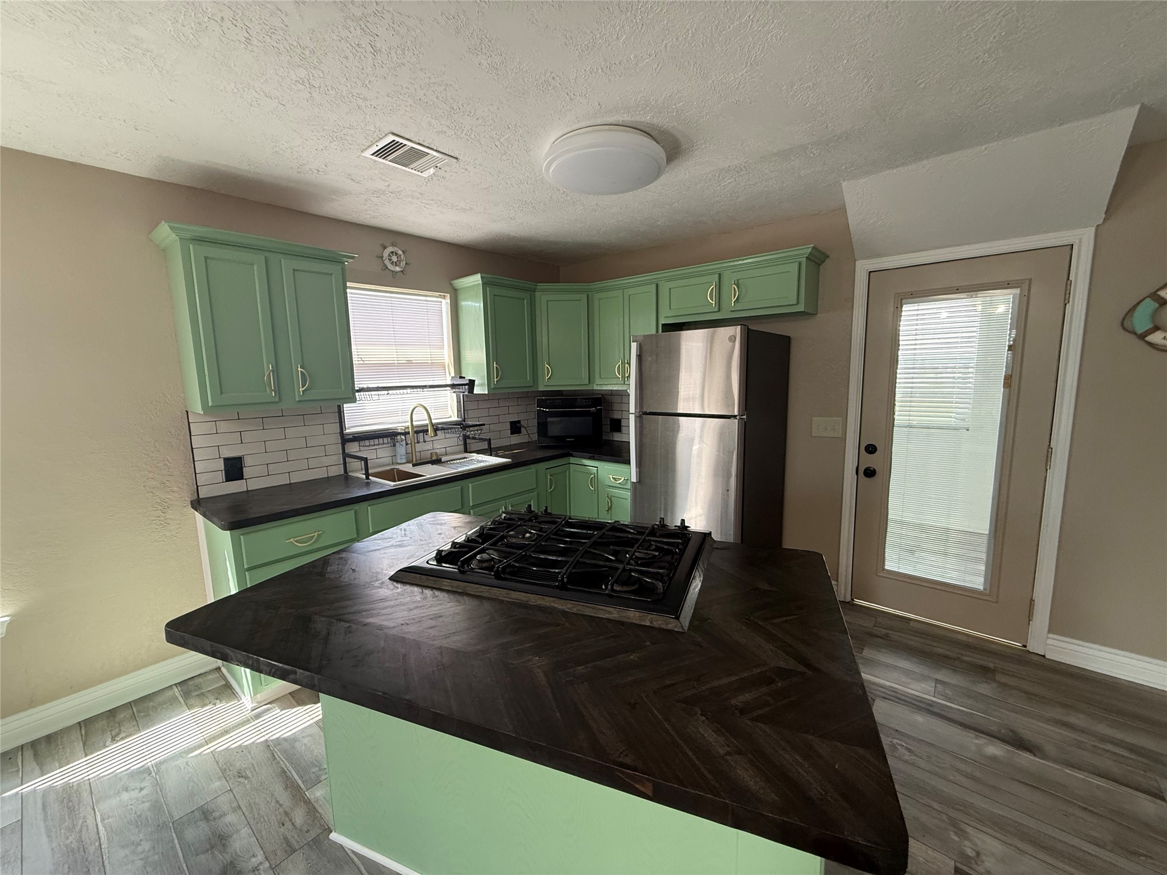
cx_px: 584
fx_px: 472
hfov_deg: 102.1
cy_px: 438
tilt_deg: -8.2
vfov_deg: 85.7
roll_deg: +1.0
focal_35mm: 14
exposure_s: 1/120
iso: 320
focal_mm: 2.22
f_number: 2.2
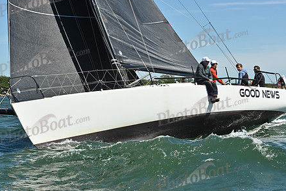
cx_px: 124
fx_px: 731
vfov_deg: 14.9
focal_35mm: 92
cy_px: 85
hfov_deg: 22.1
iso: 320
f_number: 7.1
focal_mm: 70
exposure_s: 1/1600
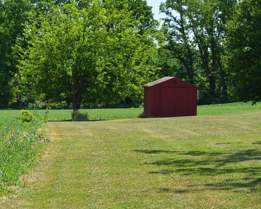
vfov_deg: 14.7
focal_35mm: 105
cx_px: 165
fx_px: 809
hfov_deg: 18.3
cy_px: 109
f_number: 11
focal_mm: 55
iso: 400
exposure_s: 1/500
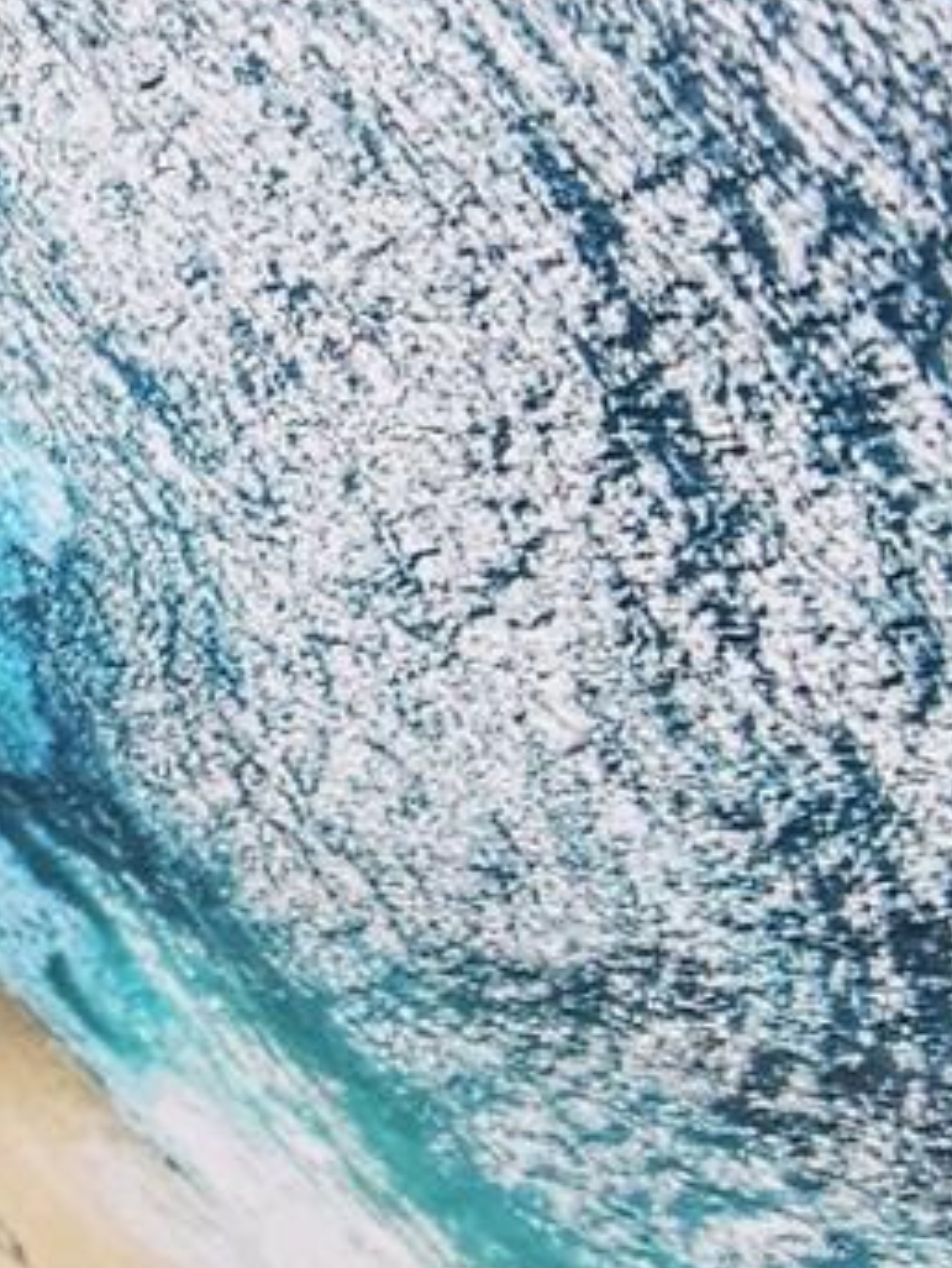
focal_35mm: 172
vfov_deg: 11.5
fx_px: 6299
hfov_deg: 8.4
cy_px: 894
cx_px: -541
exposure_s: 1/100
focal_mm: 5.4
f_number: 1.8
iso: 200
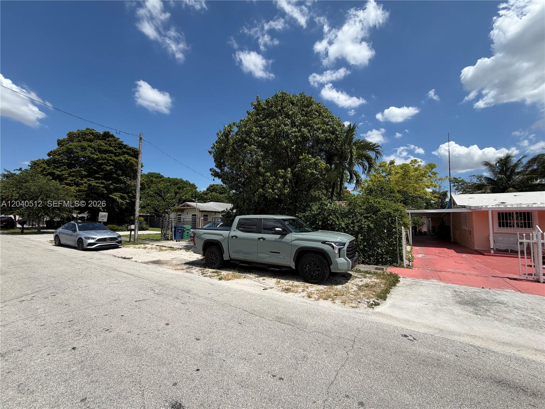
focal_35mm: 14
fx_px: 220
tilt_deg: +4.3
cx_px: 272
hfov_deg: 102.1
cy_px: 204
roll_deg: +0.3
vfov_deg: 85.7
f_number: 2.2
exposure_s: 1/1312
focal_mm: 2.22
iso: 20
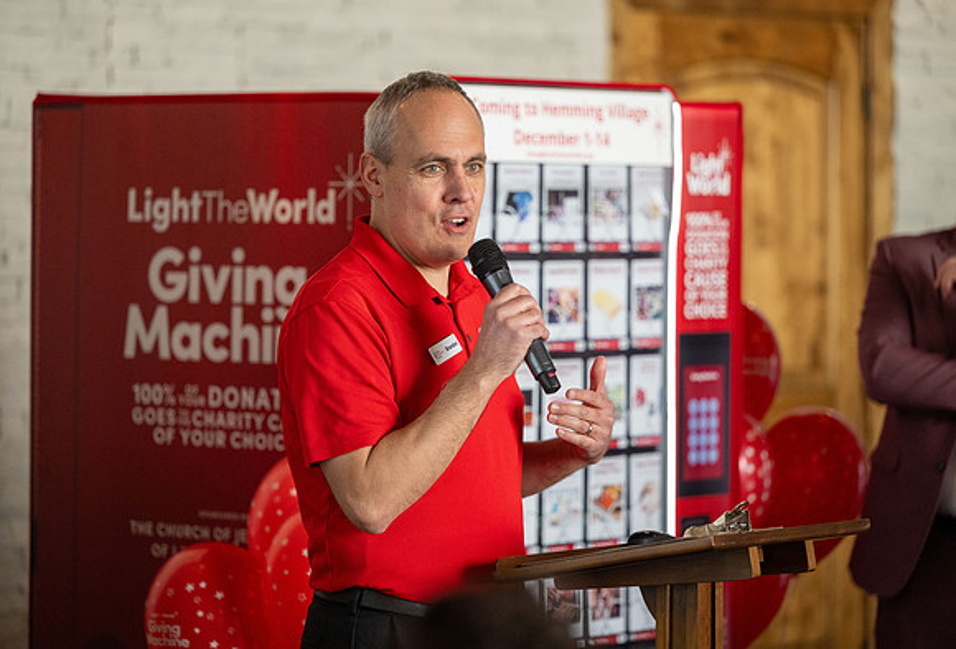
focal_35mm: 147
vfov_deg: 9.5
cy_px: 324
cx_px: 488
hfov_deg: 13.9
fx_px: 3927
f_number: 2.8
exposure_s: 1/500
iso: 1600
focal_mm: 145
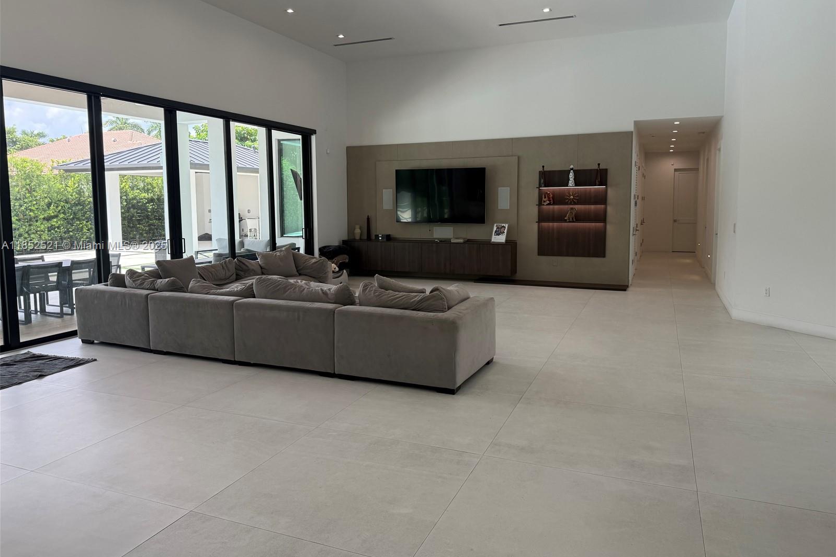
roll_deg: +0.2
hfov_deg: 71.5
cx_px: 418
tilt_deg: -3.9
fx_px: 580
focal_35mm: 25
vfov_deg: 51.2
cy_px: 246
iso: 100
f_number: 1.78
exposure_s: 1/307
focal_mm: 6.76
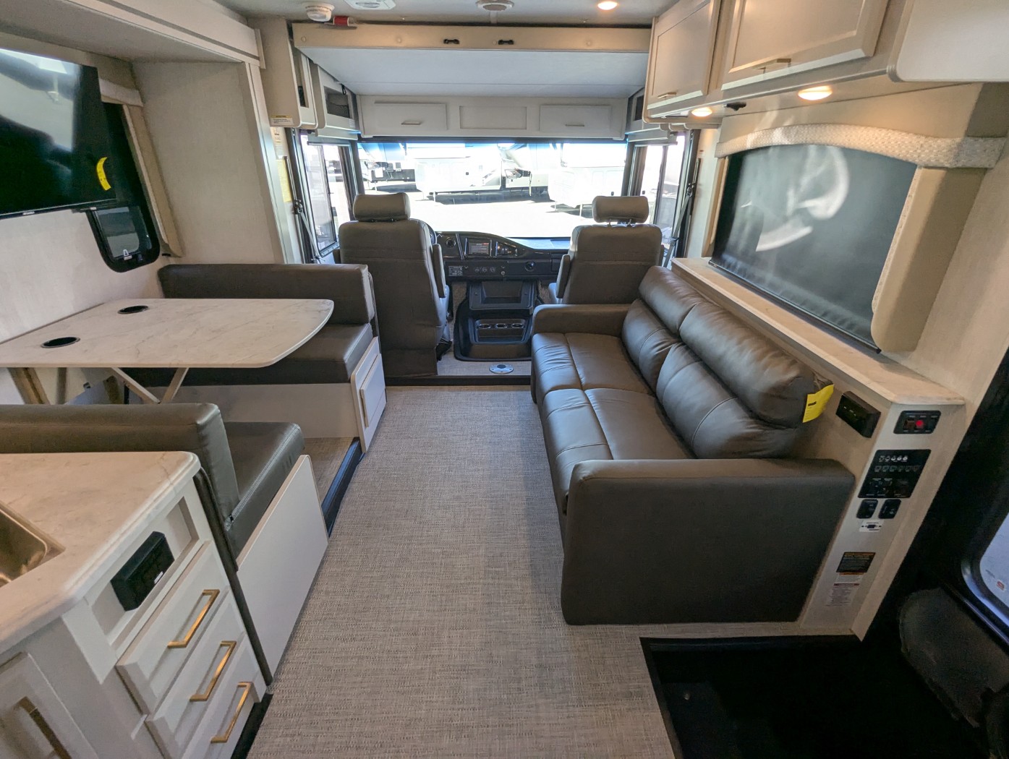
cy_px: 380
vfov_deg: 78.2
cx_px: 504
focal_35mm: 16
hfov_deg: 94.4
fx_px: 467
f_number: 2.2
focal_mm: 2.35
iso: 100
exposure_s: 1/152
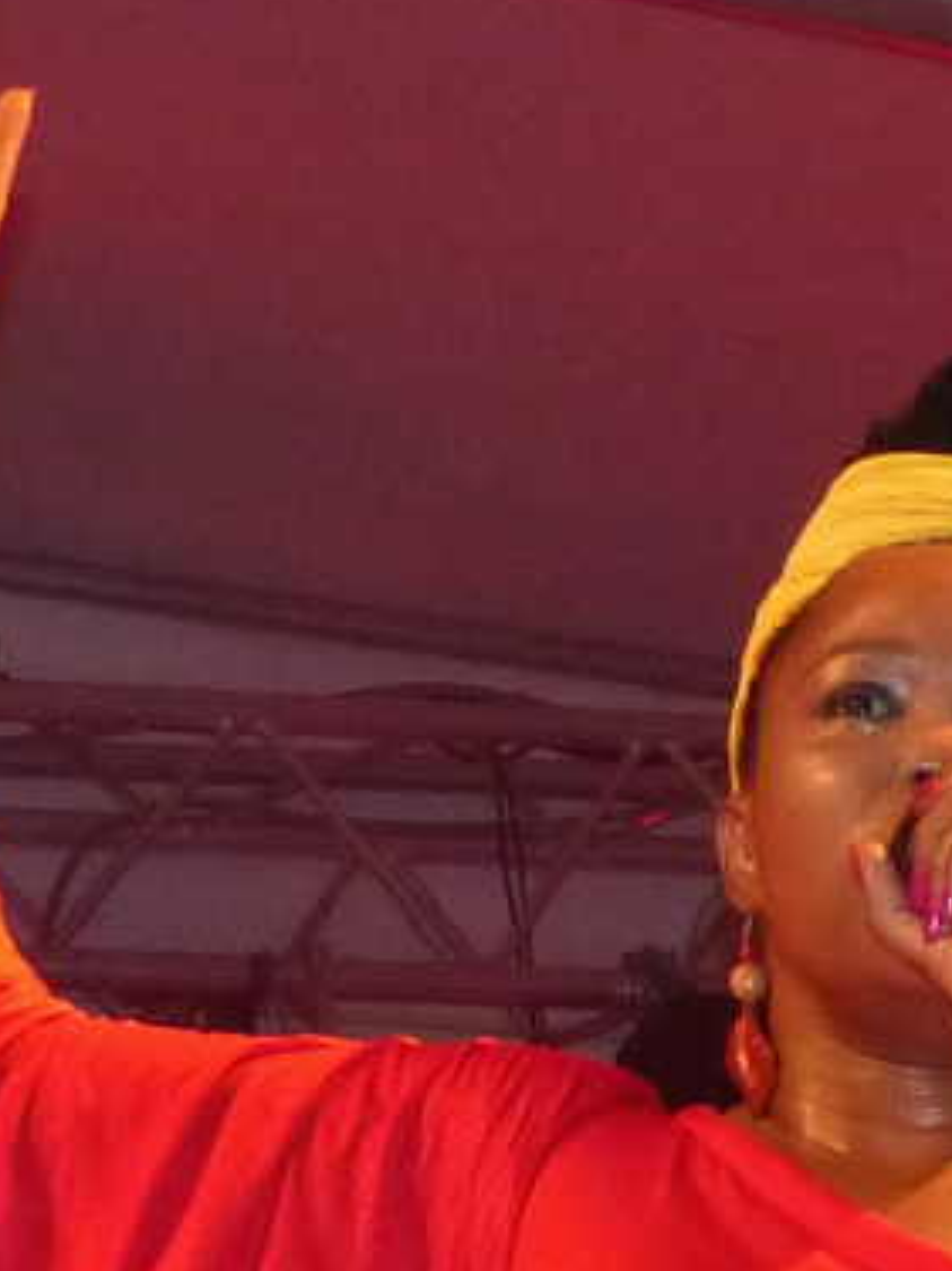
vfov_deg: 15.8
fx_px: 4403
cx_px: 478
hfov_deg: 12.3
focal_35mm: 120
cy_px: 1508
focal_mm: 8.1
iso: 400
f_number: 2.8
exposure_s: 1/60
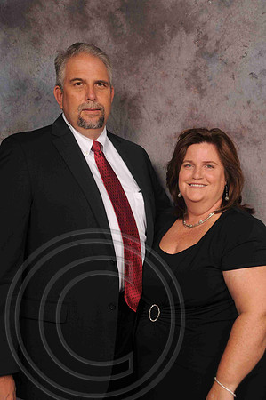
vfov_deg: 41.2
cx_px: 133
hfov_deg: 28.0
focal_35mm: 48
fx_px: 533
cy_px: 200
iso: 200
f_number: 5.6
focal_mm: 32
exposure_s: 1/125
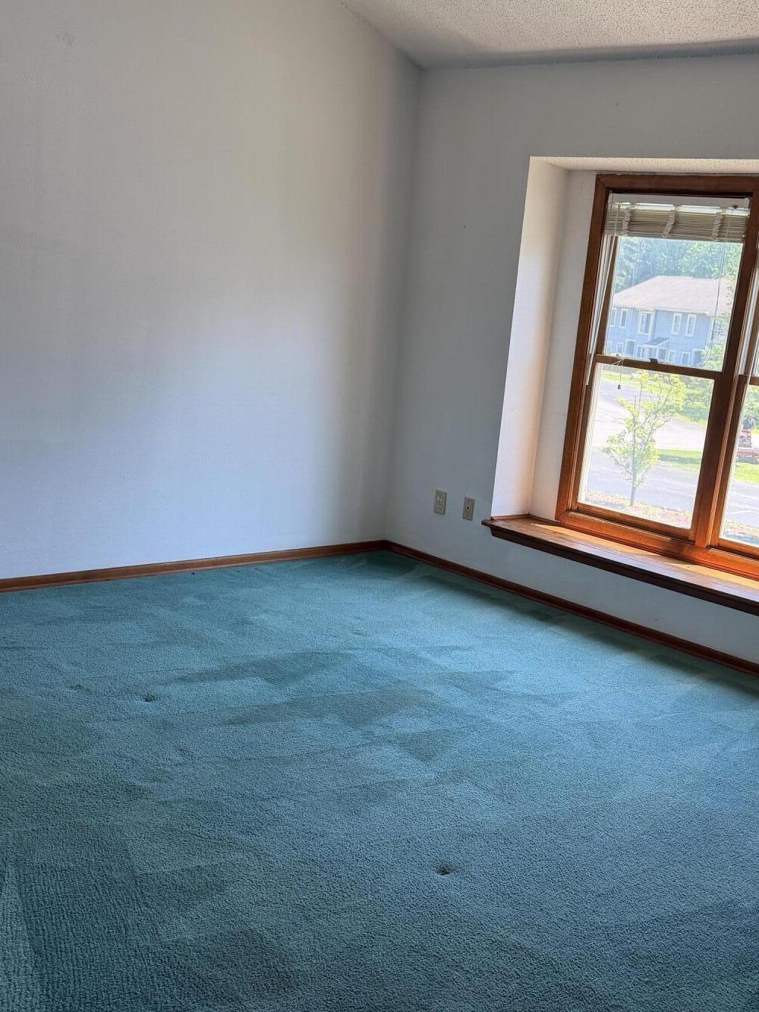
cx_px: 531
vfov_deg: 51.1
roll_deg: -6.8
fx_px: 1052
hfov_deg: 39.0
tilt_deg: -15.2
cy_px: 596
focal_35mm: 36
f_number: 1.78
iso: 125
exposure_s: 1/207
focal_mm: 6.76
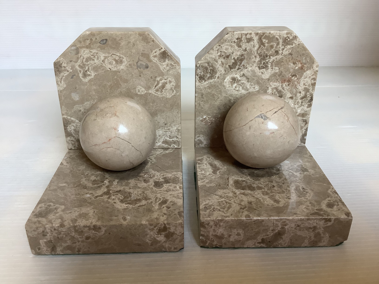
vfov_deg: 45.4
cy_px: 142
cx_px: 190
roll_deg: +0.1
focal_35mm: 31
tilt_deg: -26.3
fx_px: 339
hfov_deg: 58.4
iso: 160
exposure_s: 1/50
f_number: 2.4
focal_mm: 3.3
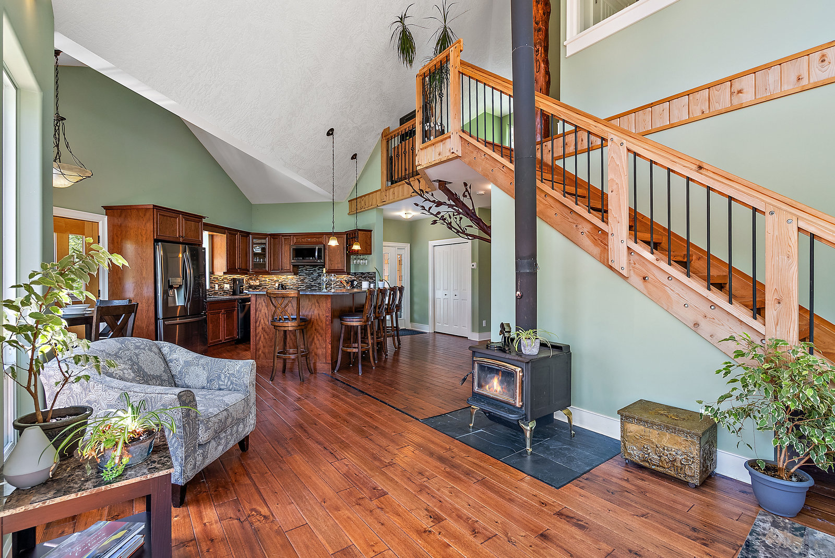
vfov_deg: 73.8
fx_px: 371
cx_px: 418
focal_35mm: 16
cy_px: 279
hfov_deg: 96.7
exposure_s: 1/8
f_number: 7.1
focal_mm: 16
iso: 320
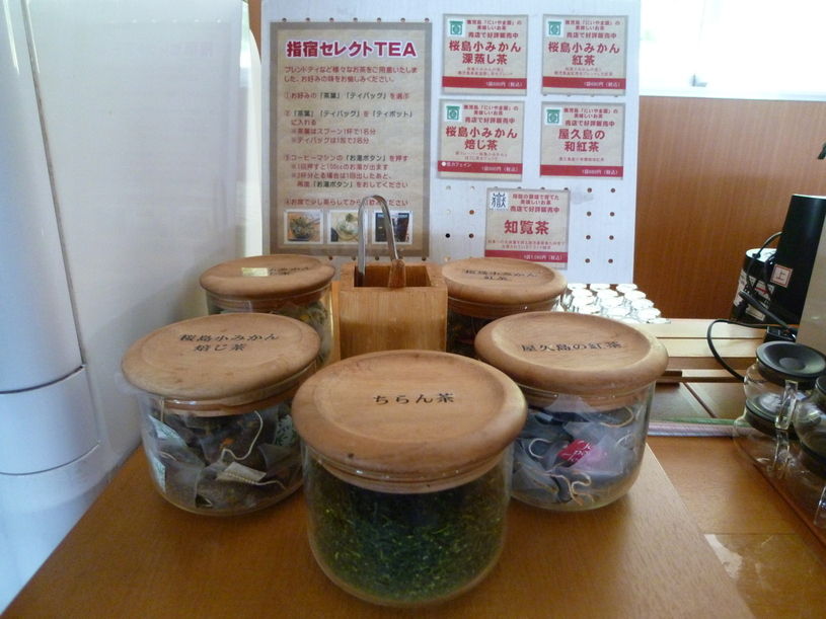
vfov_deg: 56.8
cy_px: 310
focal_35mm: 24
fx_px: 573
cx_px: 413
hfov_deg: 71.6
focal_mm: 4.3
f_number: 2.2
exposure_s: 1/30
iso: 400
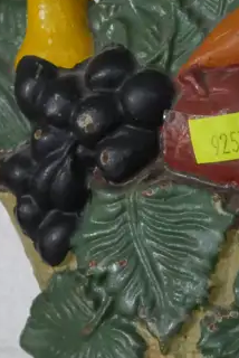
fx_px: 1719
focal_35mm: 173
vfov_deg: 11.9
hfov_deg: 7.9
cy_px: 189
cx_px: 276
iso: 3200
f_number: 5.3
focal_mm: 26
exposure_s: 1/50
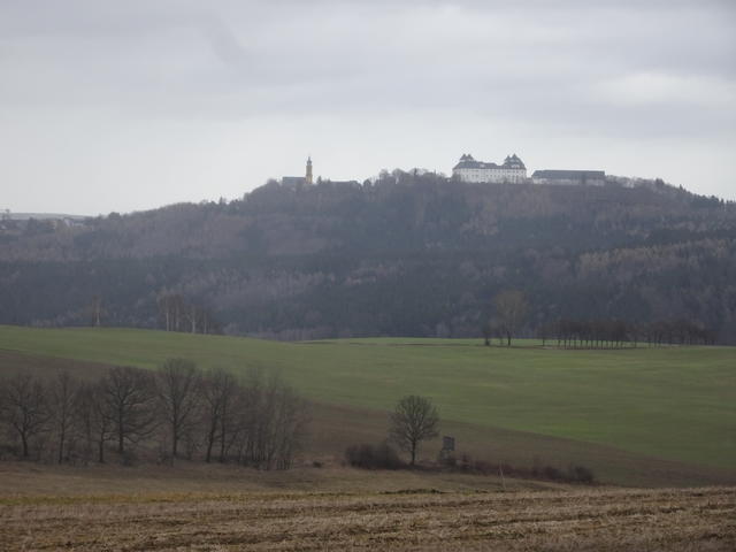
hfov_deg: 13.2
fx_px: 3189
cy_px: 276
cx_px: 368
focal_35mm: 150
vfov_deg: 9.9
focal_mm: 25.66
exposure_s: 1/160
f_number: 5.6
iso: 100
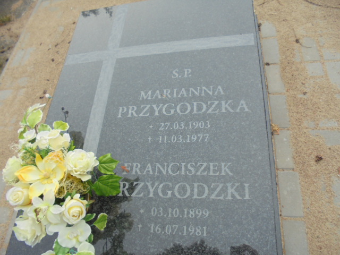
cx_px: 170
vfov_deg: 53.1
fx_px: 255
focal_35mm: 26
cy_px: 128
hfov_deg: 67.3
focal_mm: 4.6
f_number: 3.5
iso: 100
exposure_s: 1/125
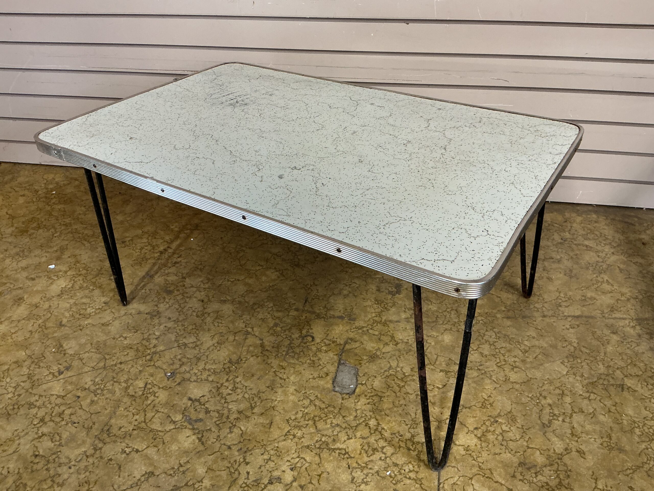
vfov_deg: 48.2
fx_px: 548
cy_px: 246
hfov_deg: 61.7
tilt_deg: -32.4
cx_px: 327
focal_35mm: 29
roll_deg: +2.1
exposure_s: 1/60
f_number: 1.8
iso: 100
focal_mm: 3
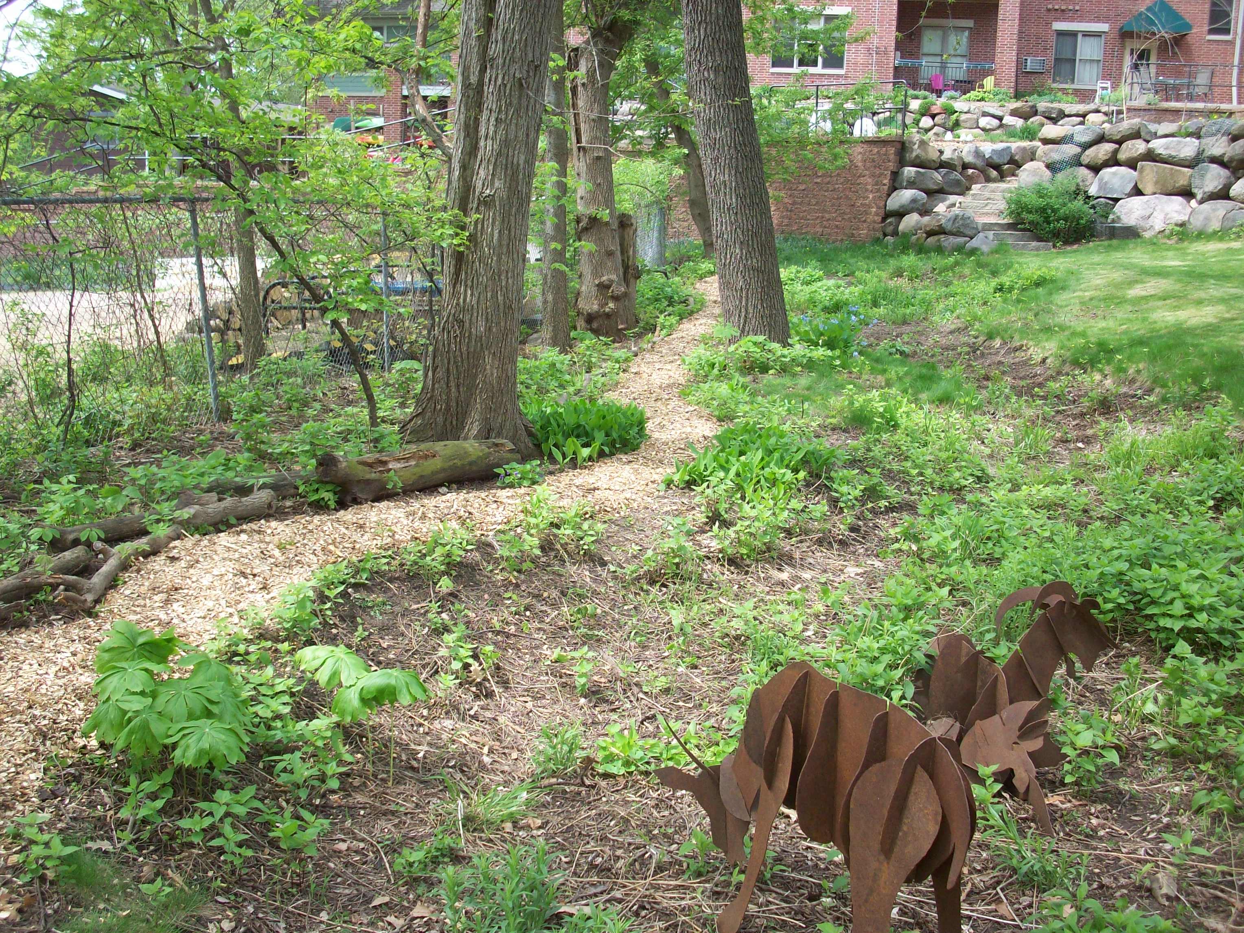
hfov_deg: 50.1
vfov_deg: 38.7
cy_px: 466
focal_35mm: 37
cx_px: 622
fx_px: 1330
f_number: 2.8
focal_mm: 6.2
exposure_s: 1/258
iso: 80
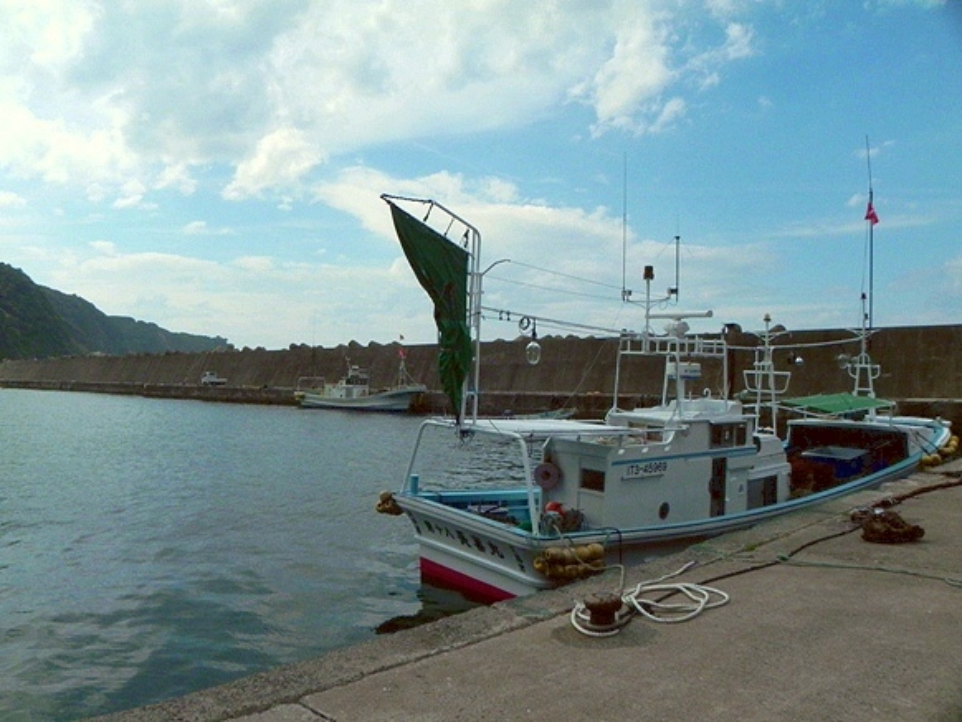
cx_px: 481
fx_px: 723
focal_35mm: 26
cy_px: 361
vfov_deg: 53.1
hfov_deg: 67.3
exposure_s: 1/2000
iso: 400
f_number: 8
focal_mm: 4.6
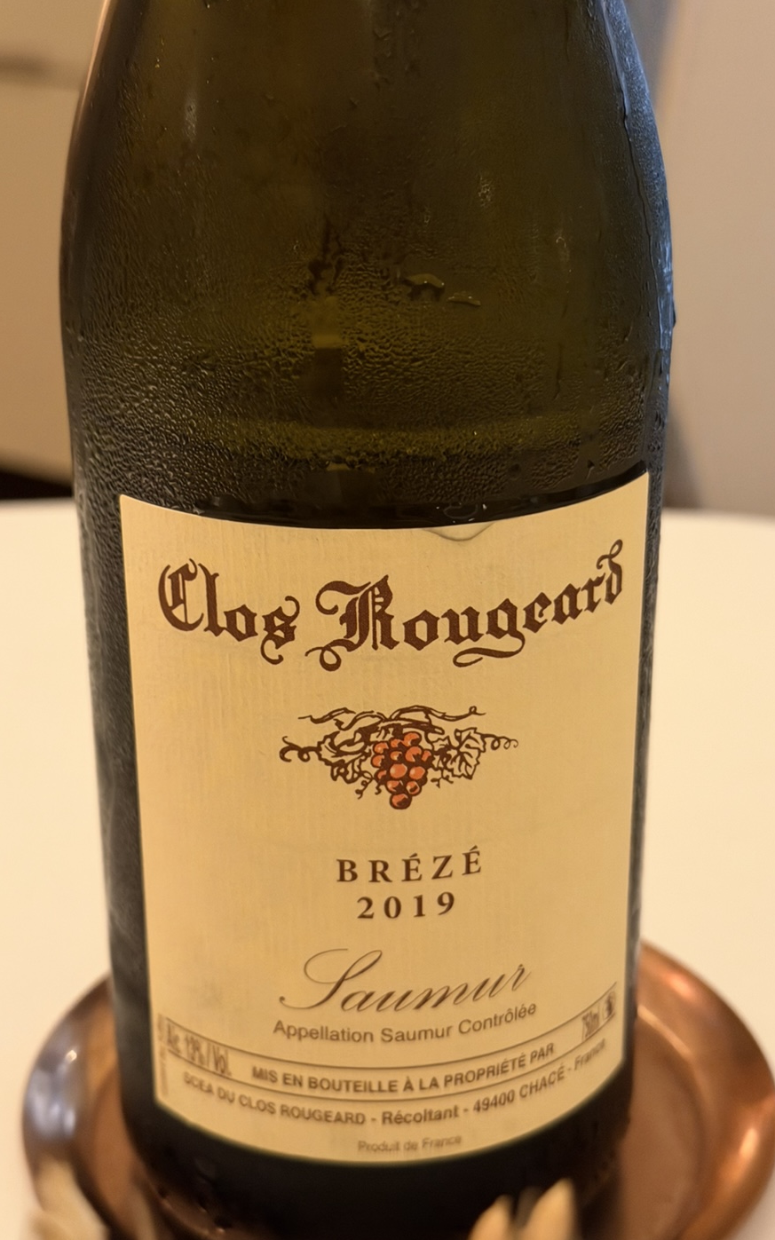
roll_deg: -0.7
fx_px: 1724
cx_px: 394
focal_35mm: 51
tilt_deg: -21.1
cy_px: 620
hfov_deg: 25.3
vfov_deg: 39.6
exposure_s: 1/40
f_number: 1.78
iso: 500
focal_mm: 6.76
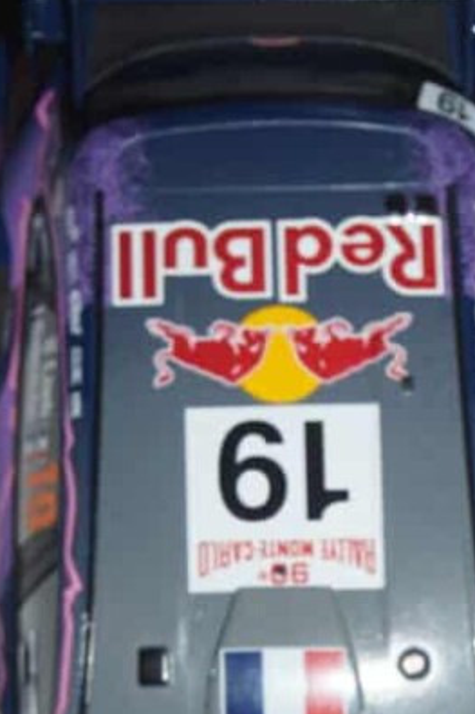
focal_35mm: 171
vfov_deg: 11.9
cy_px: 636
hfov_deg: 8.0
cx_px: 275
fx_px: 3387
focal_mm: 50
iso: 160
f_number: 4.5
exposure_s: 1/80
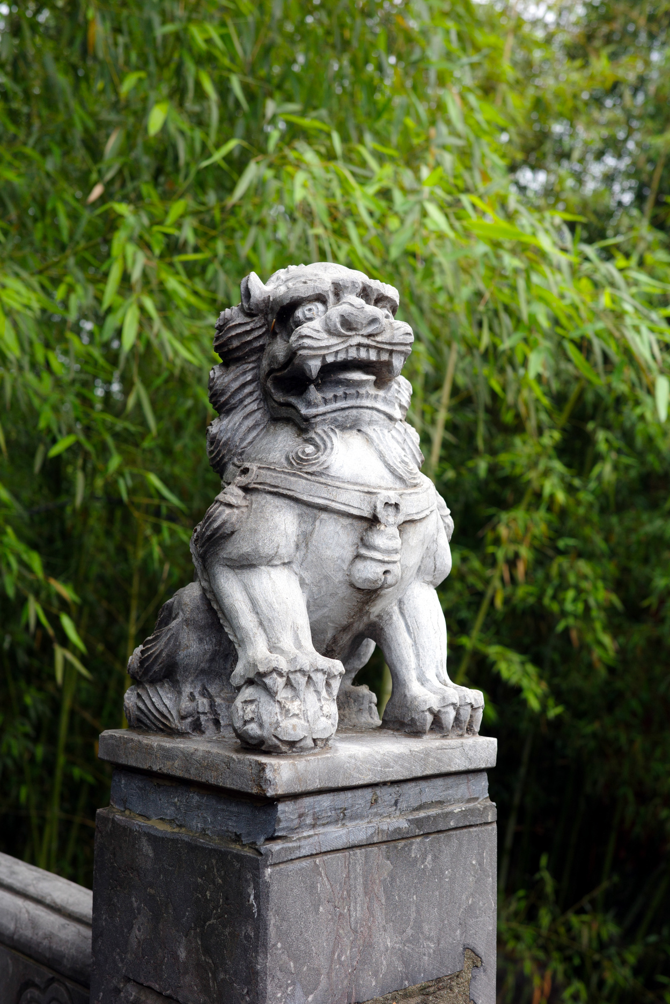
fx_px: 1144
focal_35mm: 41
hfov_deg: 32.6
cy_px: 509
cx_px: 340
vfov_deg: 47.4
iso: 200
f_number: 4.5
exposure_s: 1/250
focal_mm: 26
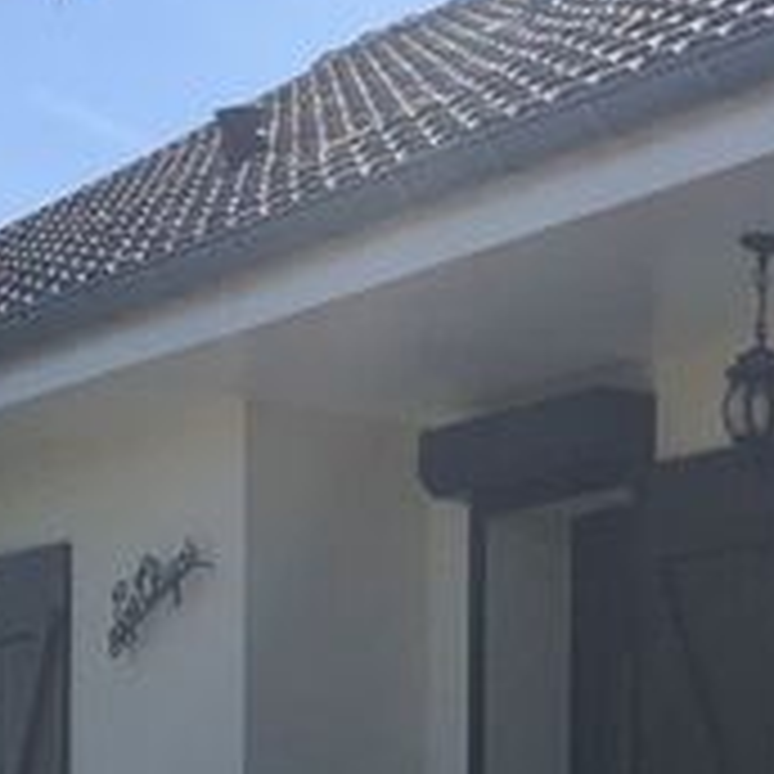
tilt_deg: +0.4
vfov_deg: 11.3
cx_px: 1354
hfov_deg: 11.0
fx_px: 3769
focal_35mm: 149
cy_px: 1116
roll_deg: +0.3
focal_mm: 4.15
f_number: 2.2
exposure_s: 1/1202
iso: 25
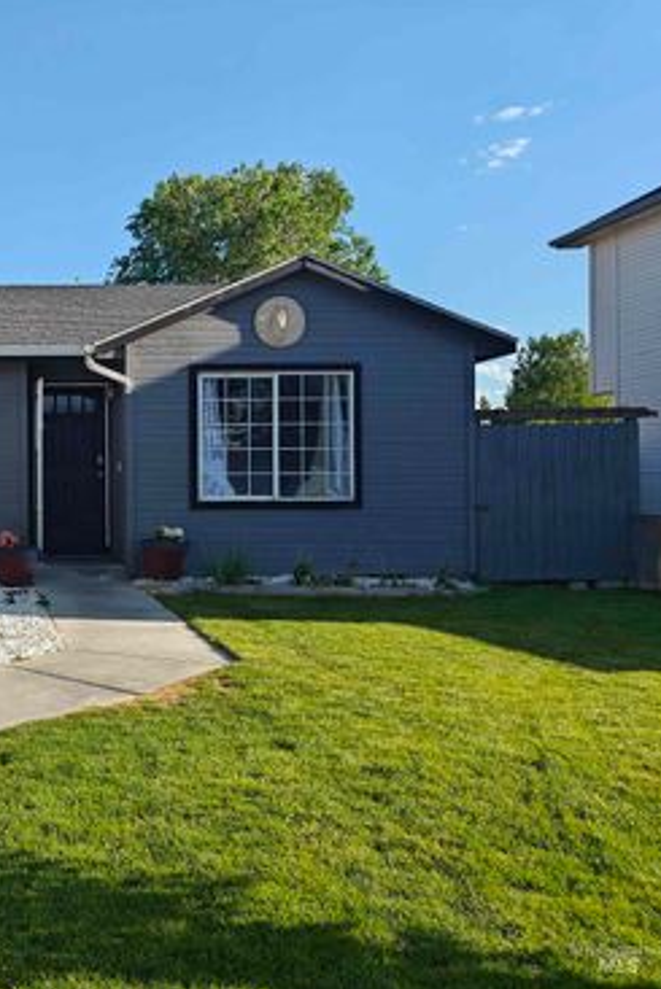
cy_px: 492
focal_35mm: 34
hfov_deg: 35.2
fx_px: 935
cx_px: -3
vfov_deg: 55.8
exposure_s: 1/2121
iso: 64
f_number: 1.8
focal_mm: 5.59
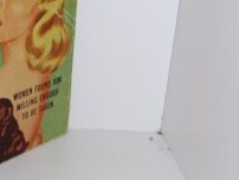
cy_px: 4
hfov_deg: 21.8
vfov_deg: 17.4
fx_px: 574
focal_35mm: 83
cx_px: -46
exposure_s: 1/160
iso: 40
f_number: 1.7
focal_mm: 3.7
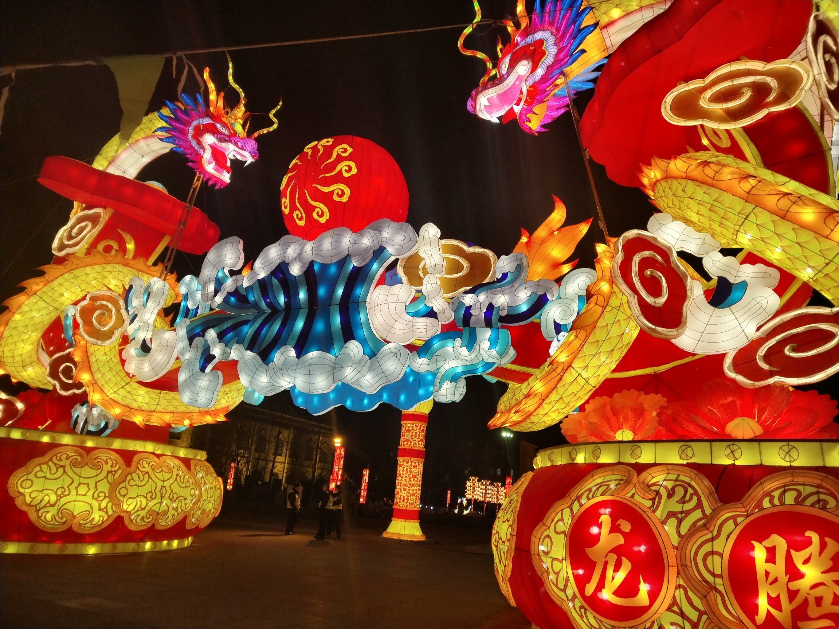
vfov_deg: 53.1
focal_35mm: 26
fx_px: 630
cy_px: 314
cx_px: 420
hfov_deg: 67.3
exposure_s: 1/50
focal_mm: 4.75
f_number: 1.8
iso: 256
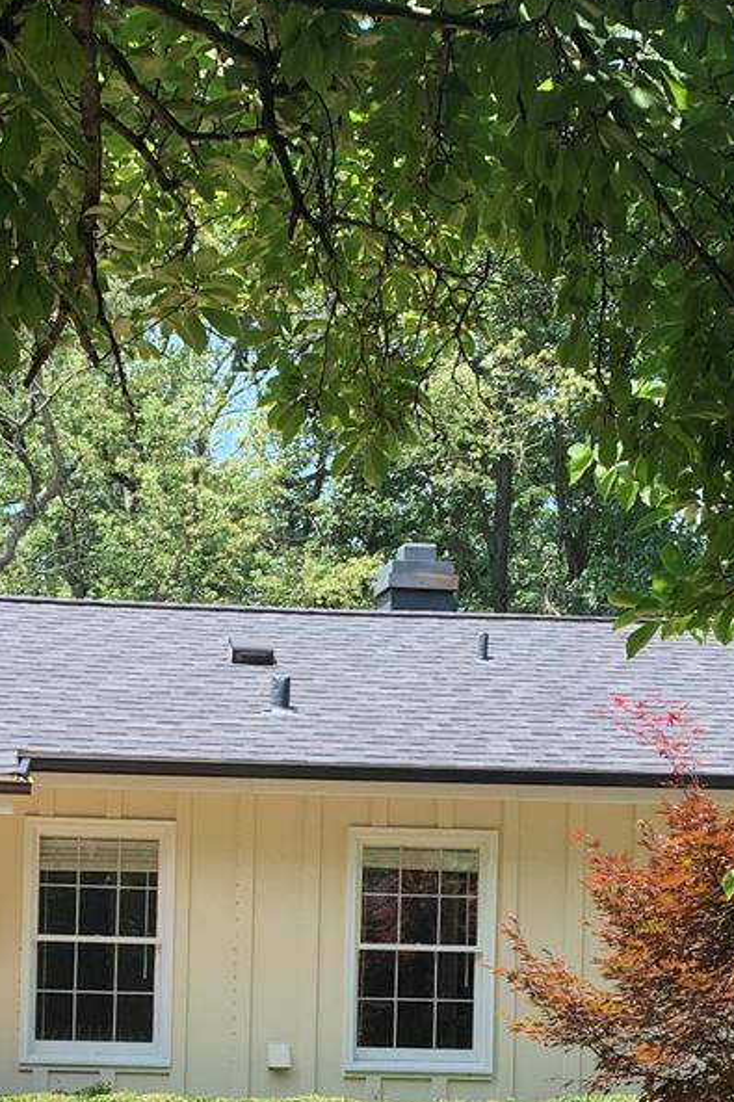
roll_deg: -1.7
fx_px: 2234
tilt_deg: -1.0
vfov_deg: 26.8
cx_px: 162
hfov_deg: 18.5
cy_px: 983
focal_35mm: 73
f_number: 1.8
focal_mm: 4.25
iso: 25
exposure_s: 1/683
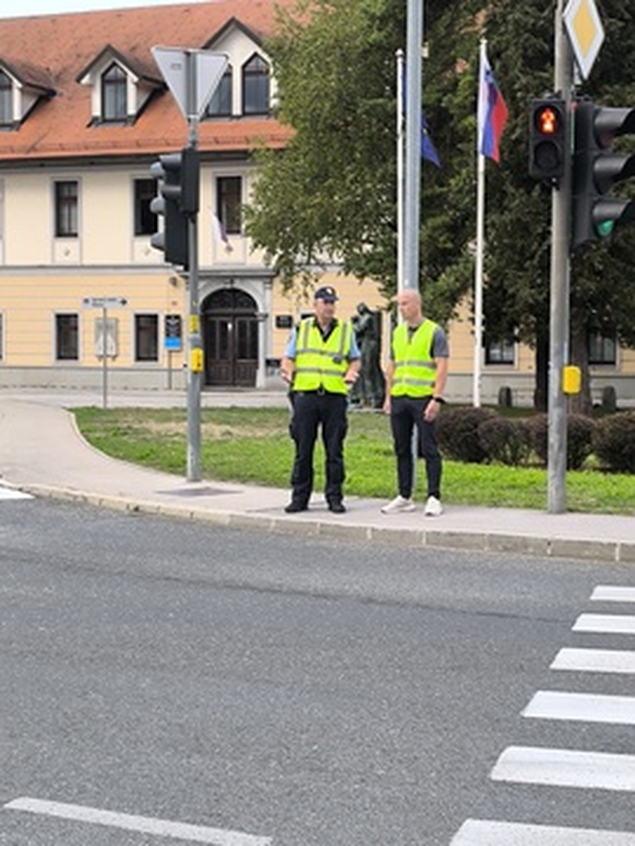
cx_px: 318
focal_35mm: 67
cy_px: 423
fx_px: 1639
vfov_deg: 29.0
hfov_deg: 21.9
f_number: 1.65
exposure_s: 1/100
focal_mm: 6.14
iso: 64
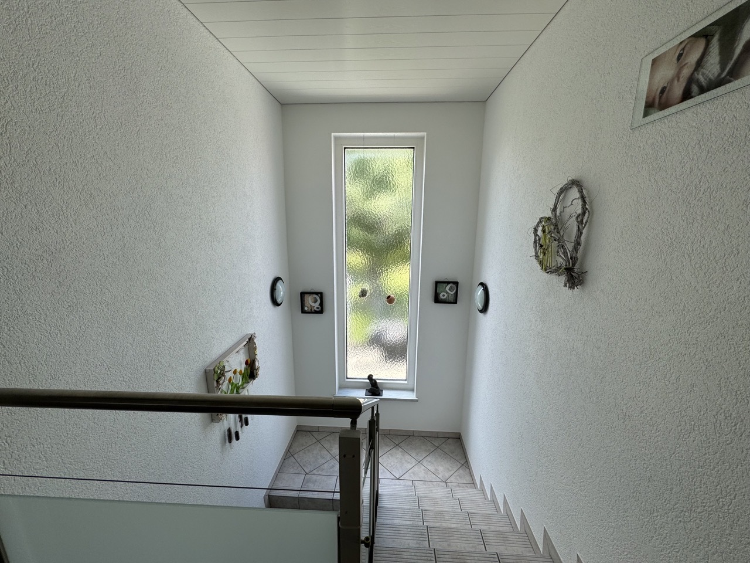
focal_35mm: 14
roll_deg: +0.1
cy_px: 282
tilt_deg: -11.5
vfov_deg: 85.7
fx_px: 303
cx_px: 375
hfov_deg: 102.1
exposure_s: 1/213
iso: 40
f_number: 2.2
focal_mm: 2.22
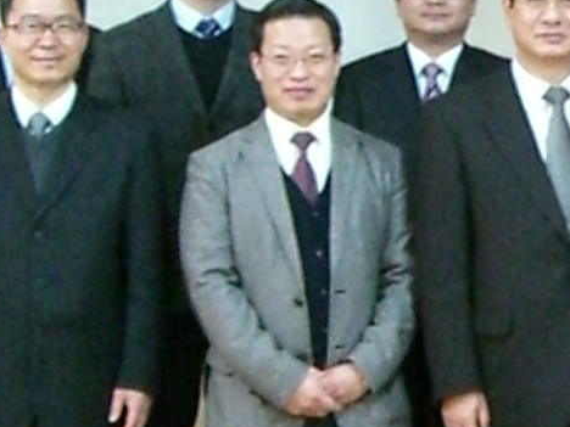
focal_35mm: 130
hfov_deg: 14.6
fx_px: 2141
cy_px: 152
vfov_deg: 11.4
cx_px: 726
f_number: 2.7
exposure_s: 1/40
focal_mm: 6.2
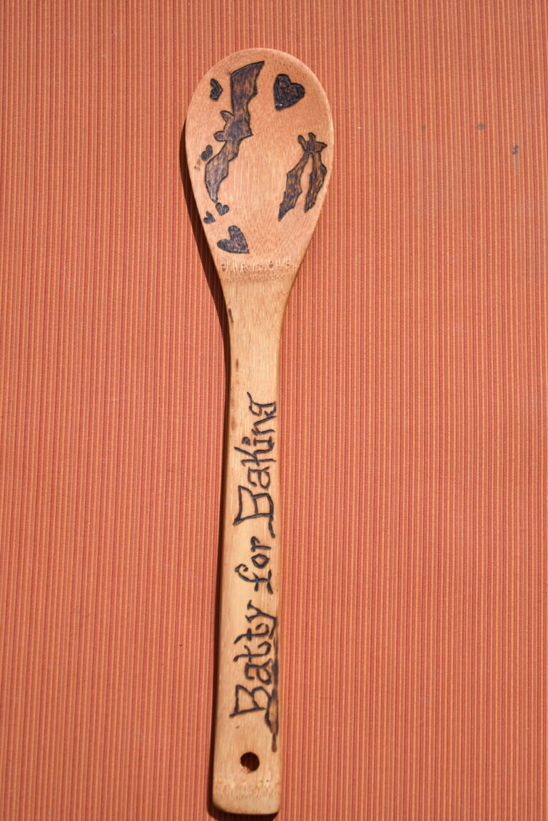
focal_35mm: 57
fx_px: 1301
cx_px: 274
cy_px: 410
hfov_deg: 23.8
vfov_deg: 35.1
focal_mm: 38
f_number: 5
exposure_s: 1/1600
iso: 200
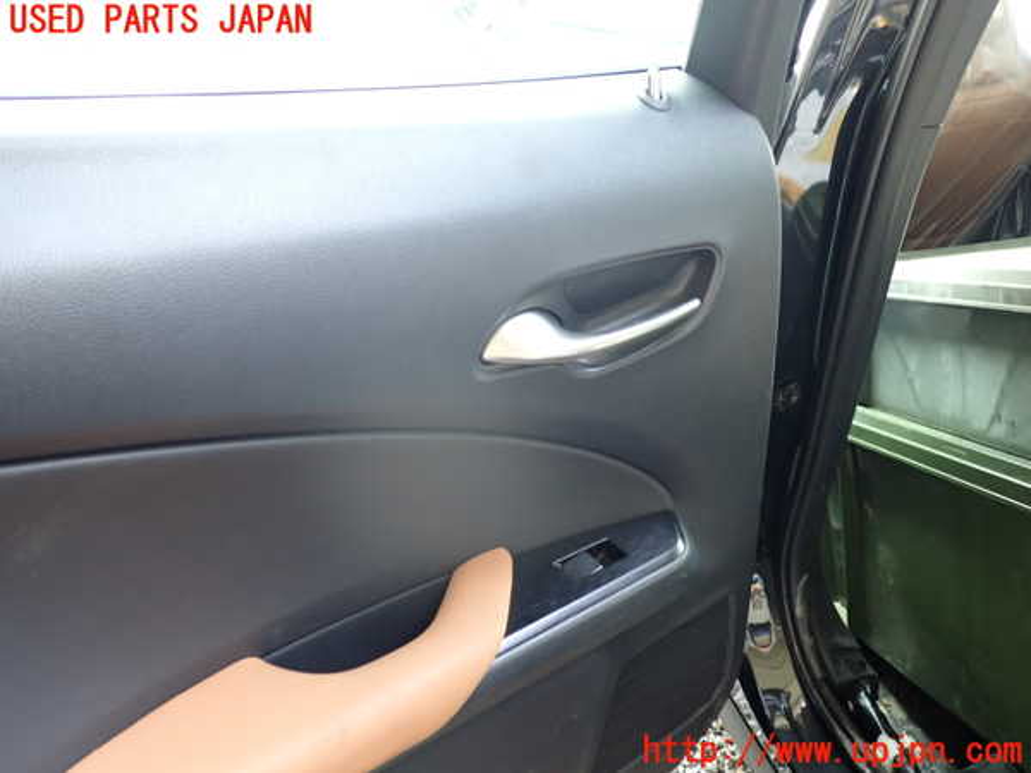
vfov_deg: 46.8
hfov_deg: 60.0
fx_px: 894
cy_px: 386
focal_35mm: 30
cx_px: 516
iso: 250
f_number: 2.3
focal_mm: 5.4
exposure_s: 1/30
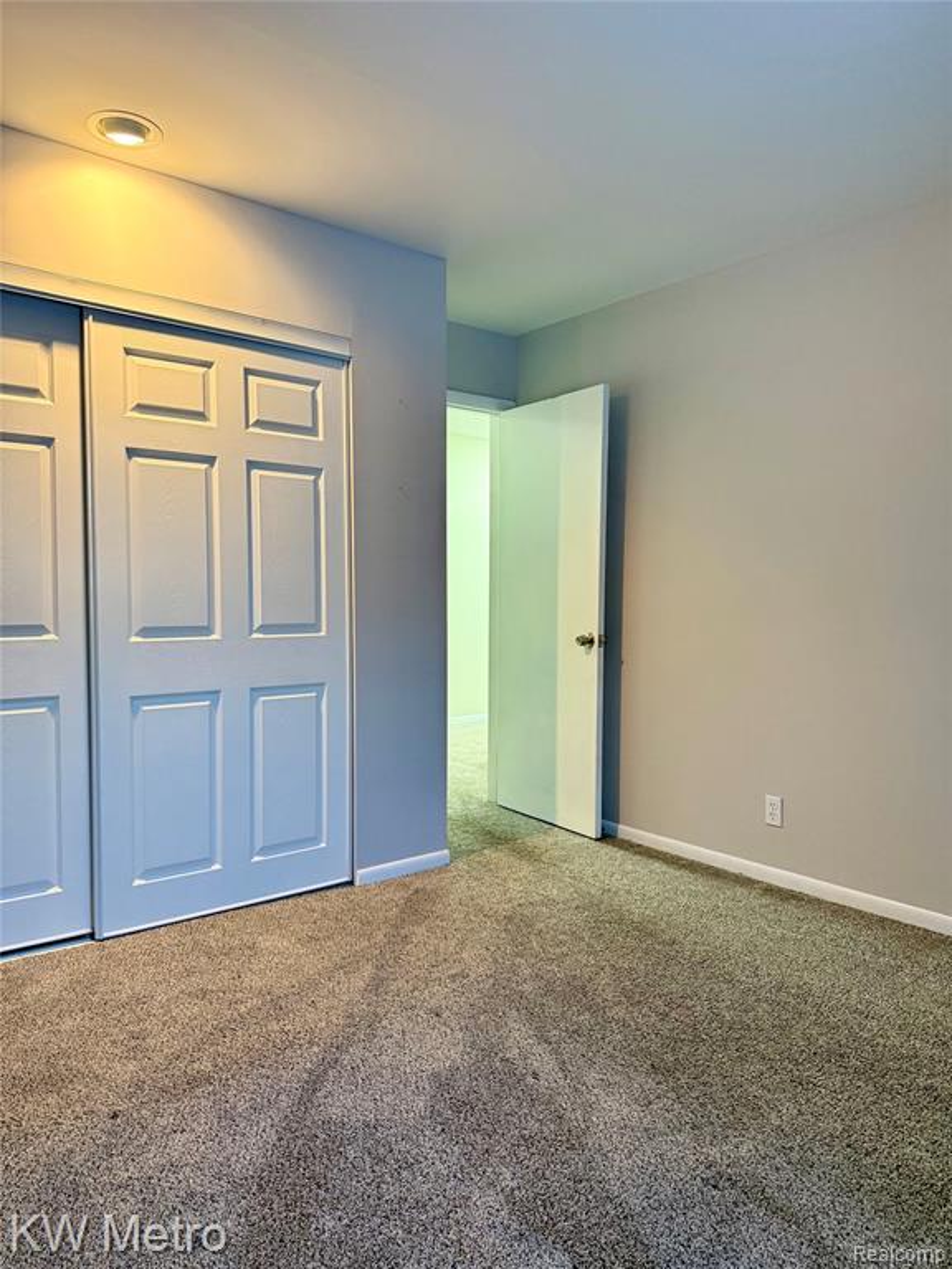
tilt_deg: -2.1
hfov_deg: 56.8
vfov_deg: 71.6
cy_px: 634
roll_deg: -0.7
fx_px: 880
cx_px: 476
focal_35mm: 24
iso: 250
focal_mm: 6.76
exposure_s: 1/60
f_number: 1.78
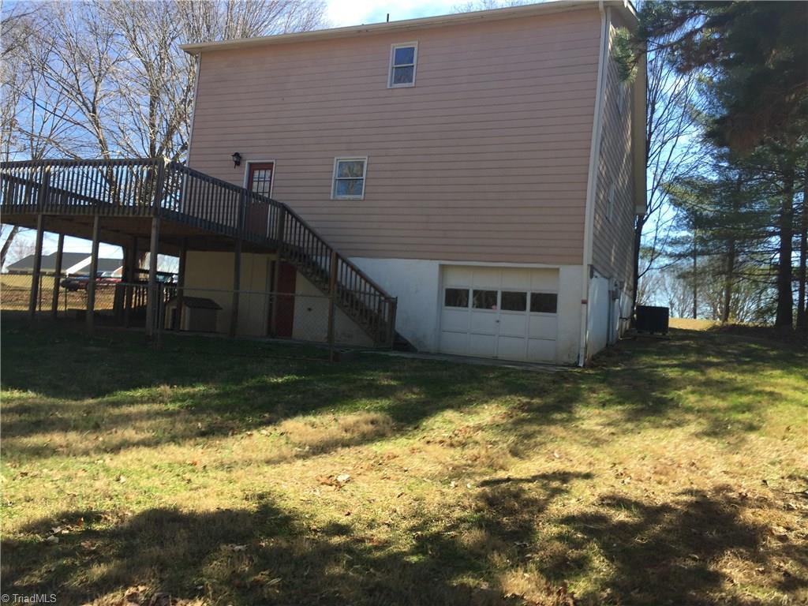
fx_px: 677
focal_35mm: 29
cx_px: 404
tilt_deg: +5.7
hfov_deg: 61.7
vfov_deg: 48.2
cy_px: 303
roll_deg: -5.8
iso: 32
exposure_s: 1/618
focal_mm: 4.15
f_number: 2.2
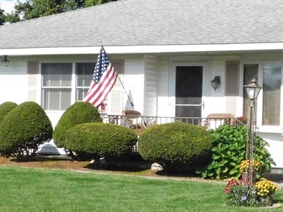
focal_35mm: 99
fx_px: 809
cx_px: 269
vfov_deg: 14.9
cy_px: 146
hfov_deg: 19.4
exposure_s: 1/1500
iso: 800
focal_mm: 6.3
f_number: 7
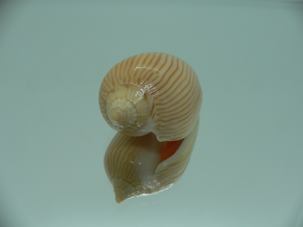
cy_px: 114
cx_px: 152
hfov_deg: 52.6
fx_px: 306
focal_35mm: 35
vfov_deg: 40.7
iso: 80
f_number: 2.8
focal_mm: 4.6
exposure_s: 1/80
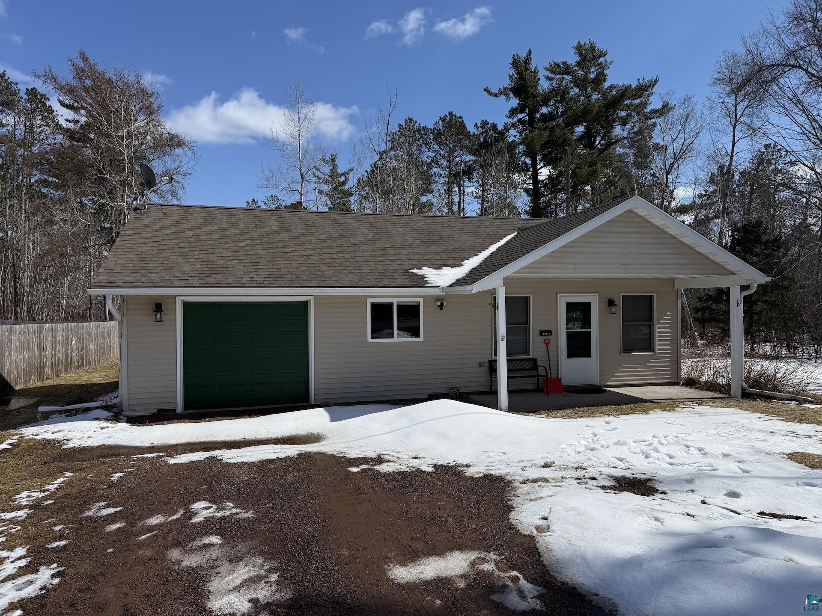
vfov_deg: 56.8
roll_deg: +0.3
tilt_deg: -1.1
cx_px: 411
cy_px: 308
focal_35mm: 24
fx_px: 570
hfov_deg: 71.6
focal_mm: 6.76
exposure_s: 1/14286
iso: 80
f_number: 1.78
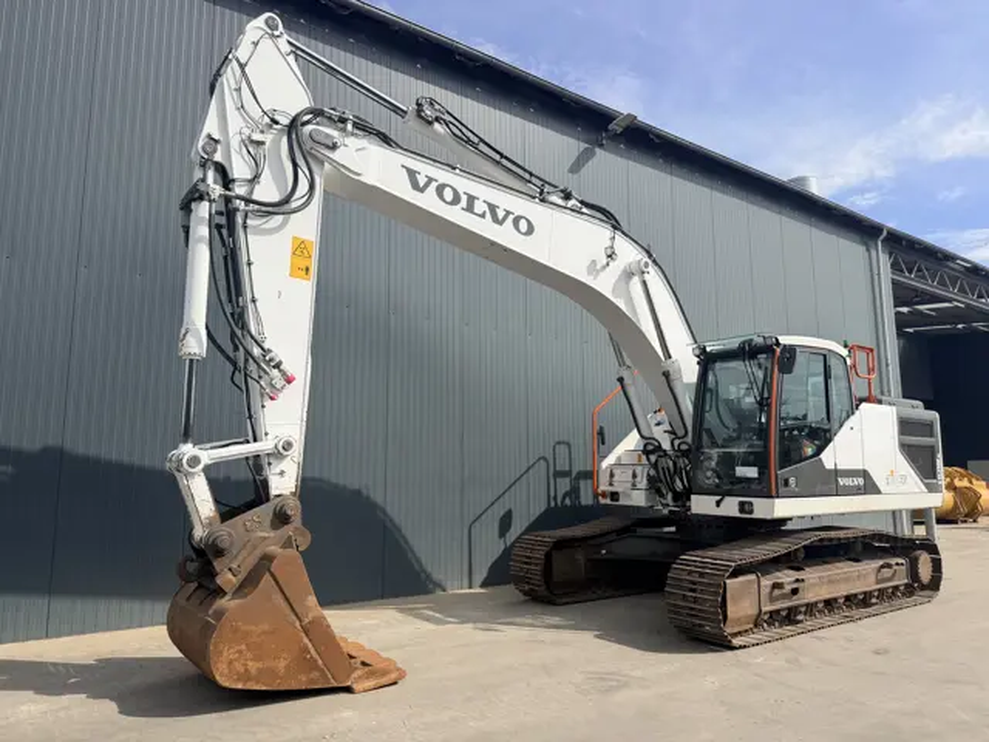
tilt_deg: +8.3
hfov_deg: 71.6
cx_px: 494
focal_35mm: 24
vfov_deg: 56.8
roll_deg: +0.1
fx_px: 686
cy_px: 371
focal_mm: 6.76
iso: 80
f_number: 1.78
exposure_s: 1/5319
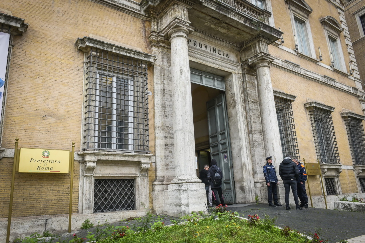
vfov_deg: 53.1
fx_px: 243
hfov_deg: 73.8
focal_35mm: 24
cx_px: 182
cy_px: 122
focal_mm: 24
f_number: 10
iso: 800
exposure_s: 1/125
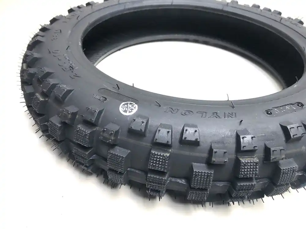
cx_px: 153
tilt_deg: -38.9
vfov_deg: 49.7
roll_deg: -5.2
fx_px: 248
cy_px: 114
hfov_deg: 63.4
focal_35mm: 28
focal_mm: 3.99
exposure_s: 1/120
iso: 64
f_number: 1.8
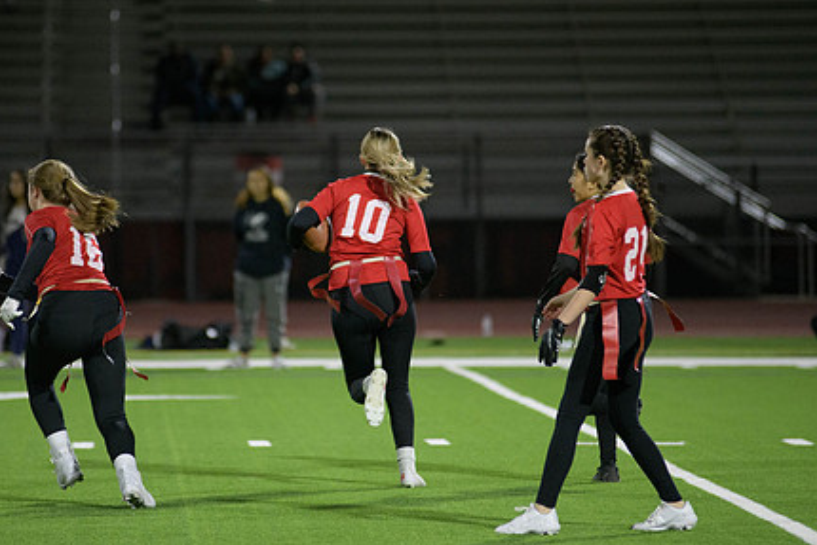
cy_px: 216
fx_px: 6129
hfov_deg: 7.6
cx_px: 352
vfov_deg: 5.1
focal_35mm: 270
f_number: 2.8
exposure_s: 1/640
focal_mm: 200
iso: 3600
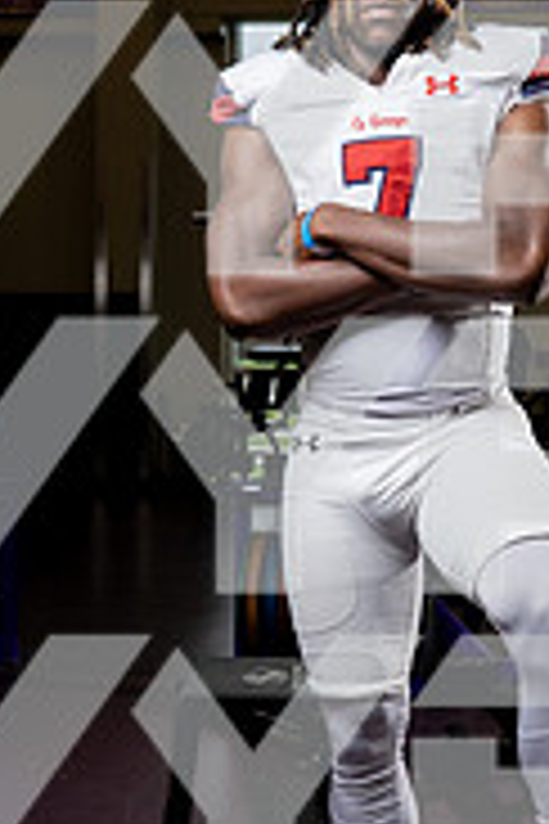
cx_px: 369
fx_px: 1578
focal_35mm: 69
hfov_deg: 19.7
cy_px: 459
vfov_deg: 29.2
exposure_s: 1/250
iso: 640
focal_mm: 28
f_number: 5.6
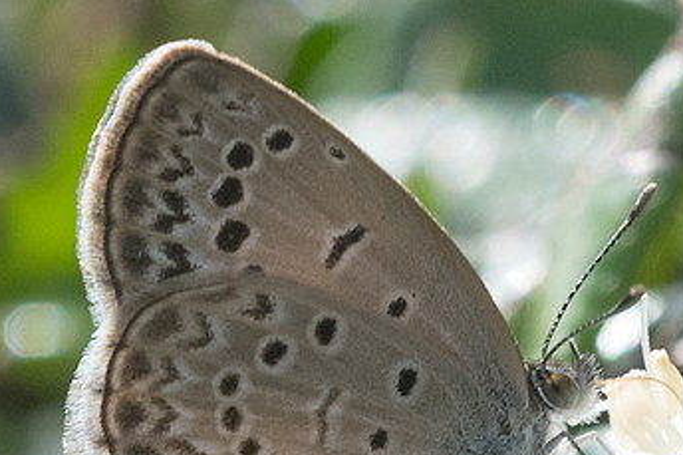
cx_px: 115
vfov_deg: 1.1
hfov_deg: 1.7
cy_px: 685
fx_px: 22925
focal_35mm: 1209
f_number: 9
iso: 400
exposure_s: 1/640
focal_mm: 150
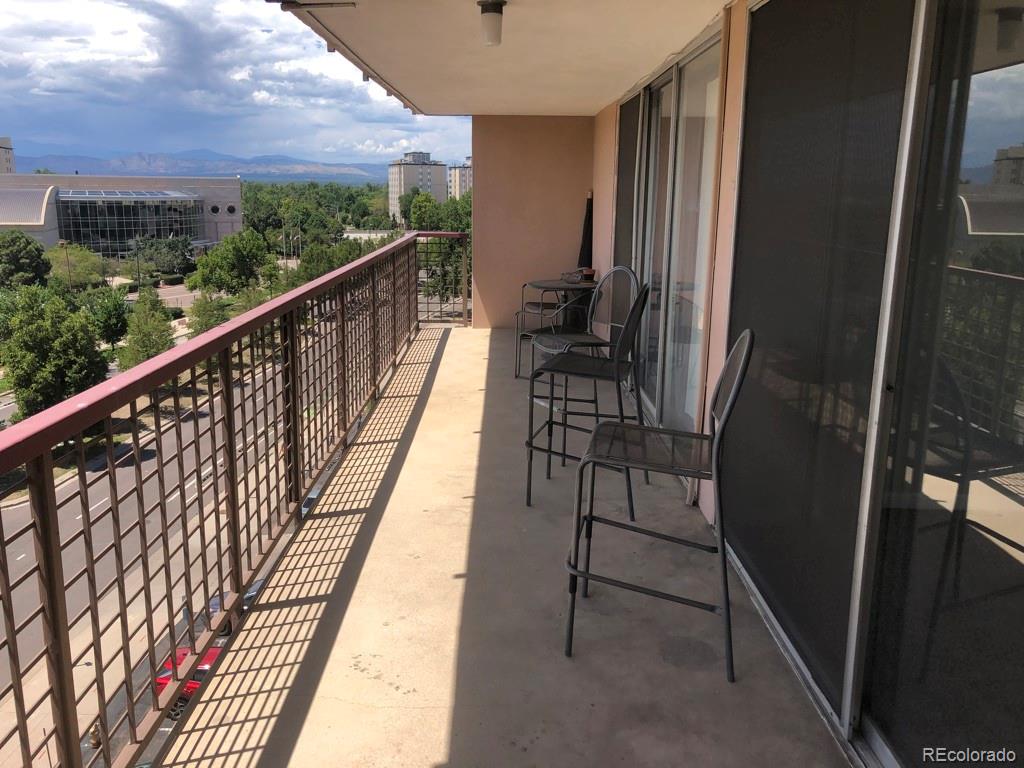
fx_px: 828
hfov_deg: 63.4
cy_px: 384
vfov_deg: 49.7
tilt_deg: -9.9
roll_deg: -0.5
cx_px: 512
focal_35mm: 28
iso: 20
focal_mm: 3.99
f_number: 1.8
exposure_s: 1/1372
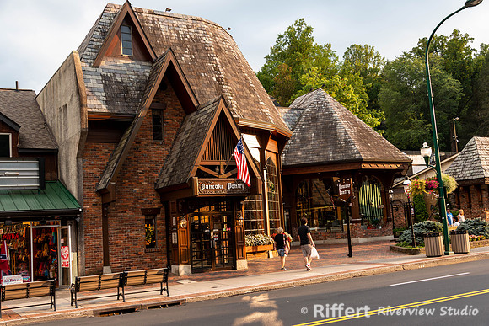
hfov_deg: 48.4
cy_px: 163
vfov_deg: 33.4
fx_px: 543
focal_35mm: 40
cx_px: 244
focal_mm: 40
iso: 100
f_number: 7.1
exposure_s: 1/50
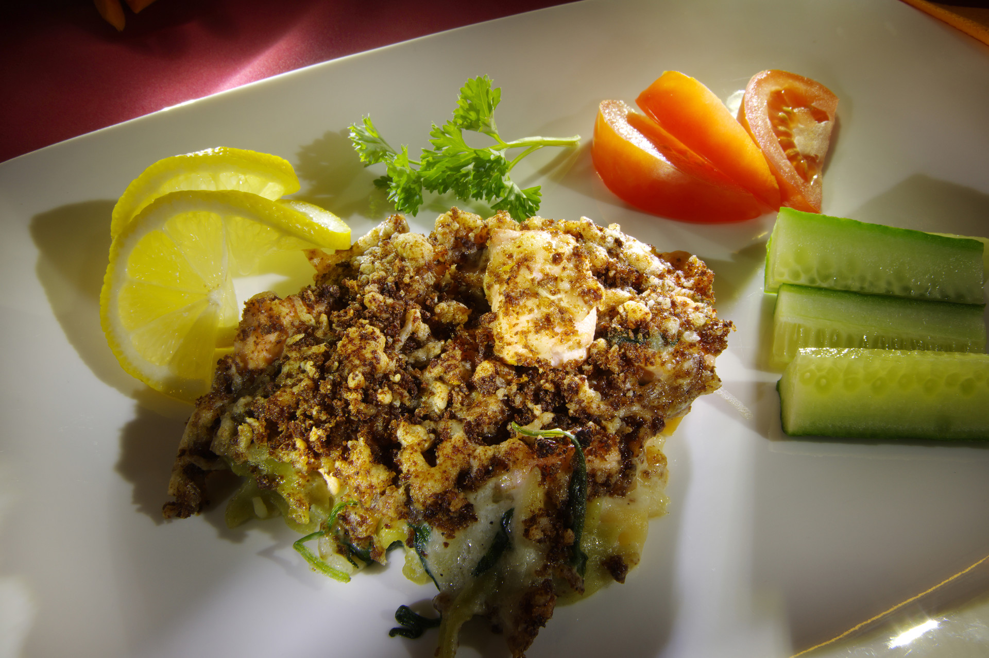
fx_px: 933
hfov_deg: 55.8
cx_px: 494
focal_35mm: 34
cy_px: 329
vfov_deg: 38.8
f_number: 22
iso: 100
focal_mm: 23
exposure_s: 1/2.5
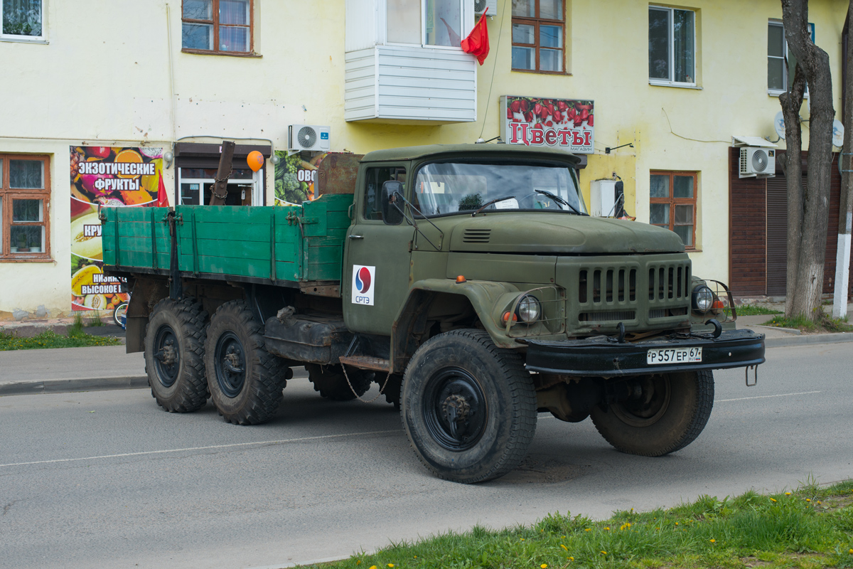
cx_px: 426
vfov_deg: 27.0
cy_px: 284
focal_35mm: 50
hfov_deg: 39.6
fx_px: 1185
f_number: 6.3
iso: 160
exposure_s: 1/400
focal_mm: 50
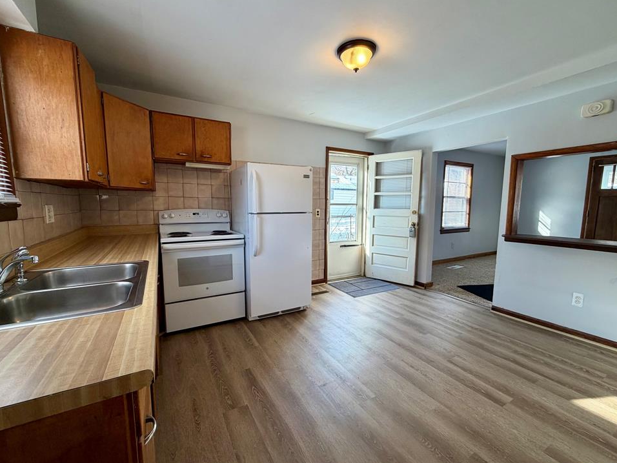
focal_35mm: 15
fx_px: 267
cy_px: 234
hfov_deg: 98.2
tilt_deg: -6.0
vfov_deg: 81.7
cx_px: 305
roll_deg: +0.2
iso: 100
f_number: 2.2
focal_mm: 2.22
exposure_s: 1/120
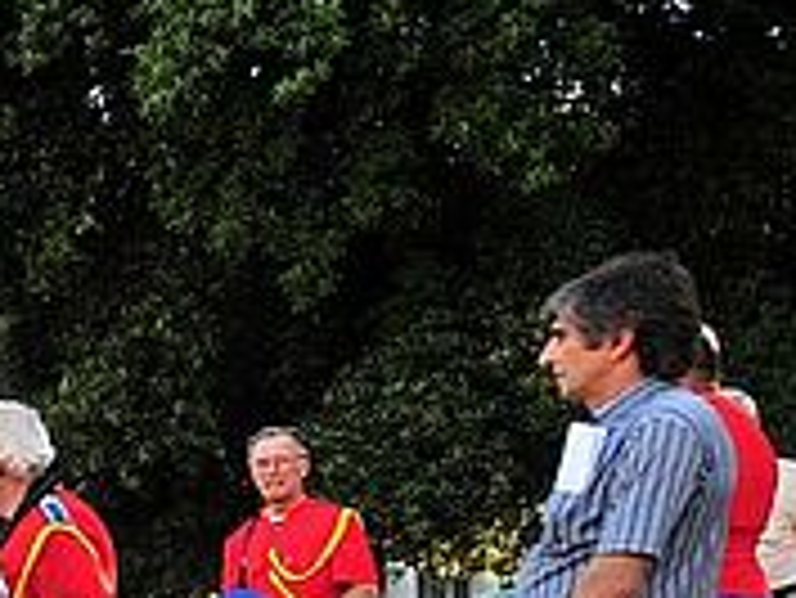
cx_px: -549
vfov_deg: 17.9
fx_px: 1795
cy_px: 731
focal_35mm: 78
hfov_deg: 19.8
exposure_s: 1/500
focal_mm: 24
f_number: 4
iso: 400
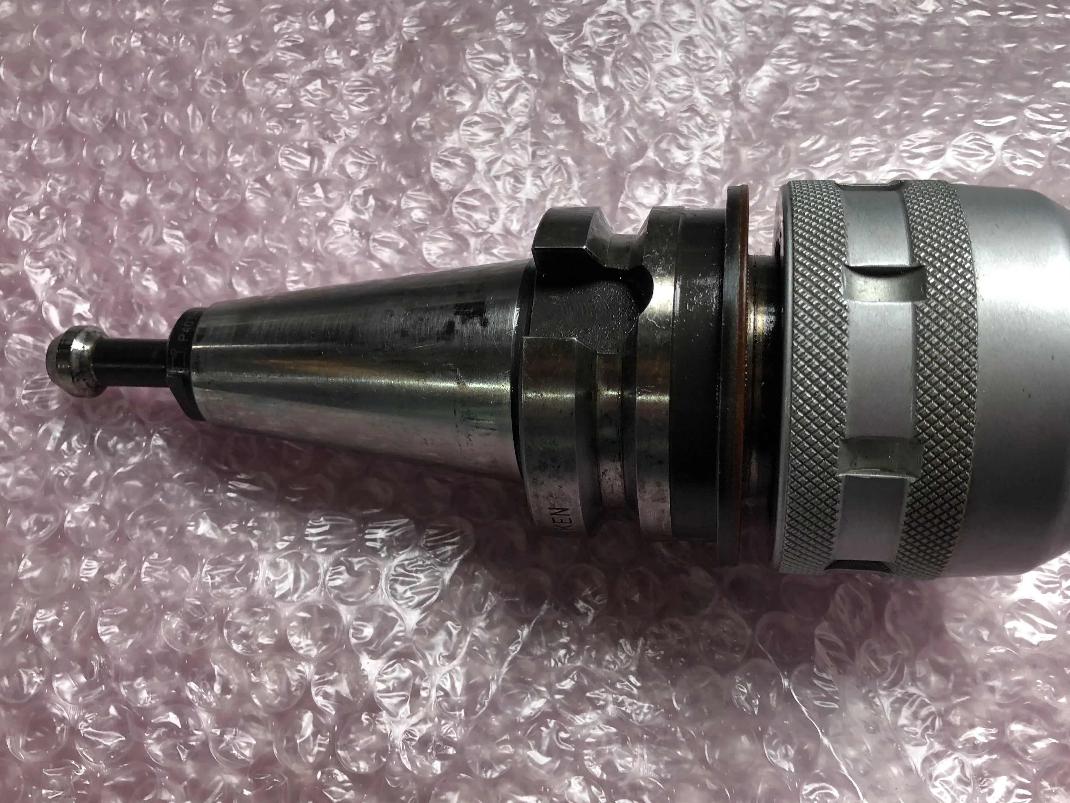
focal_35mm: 32
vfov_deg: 44.2
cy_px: 405
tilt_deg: -68.0
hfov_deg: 56.7
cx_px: 584
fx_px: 989
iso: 25
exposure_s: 1/40
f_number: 1.8
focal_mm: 3.99
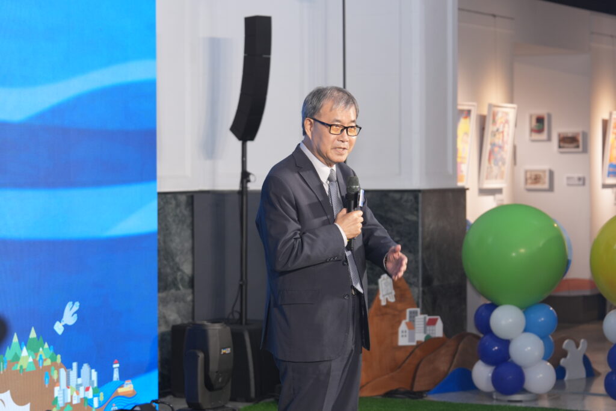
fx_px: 1797
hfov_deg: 19.5
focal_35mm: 105
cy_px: 206
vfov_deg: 13.0
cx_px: 308
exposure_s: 1/160
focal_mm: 70
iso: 400
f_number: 2.8
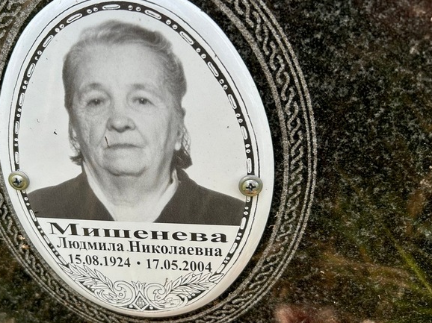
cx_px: 144
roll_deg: +4.4
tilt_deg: -30.2
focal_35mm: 36
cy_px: 175
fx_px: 449
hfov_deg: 50.5
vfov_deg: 39.6
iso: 50
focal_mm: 5.7
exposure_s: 1/1058
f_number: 1.5
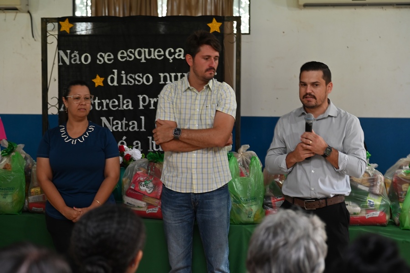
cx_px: 205
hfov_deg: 28.9
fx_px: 797
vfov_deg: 19.4
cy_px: 136
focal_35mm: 70
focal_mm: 70
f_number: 4
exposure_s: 1/60
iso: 800
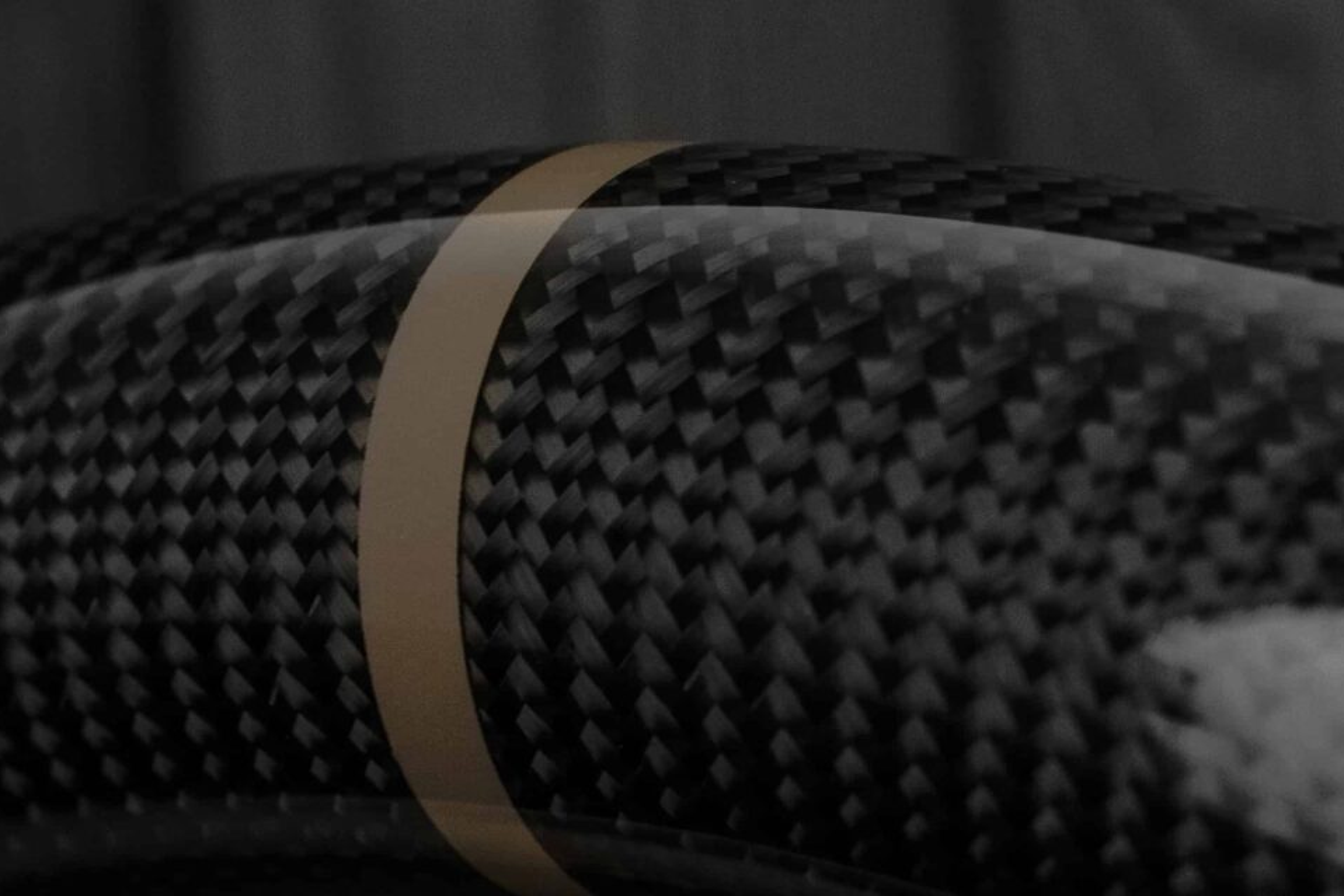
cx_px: 499
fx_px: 5240
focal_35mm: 140
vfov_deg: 9.8
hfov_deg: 14.6
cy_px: 524
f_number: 6.3
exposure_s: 1/125
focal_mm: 35
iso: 500
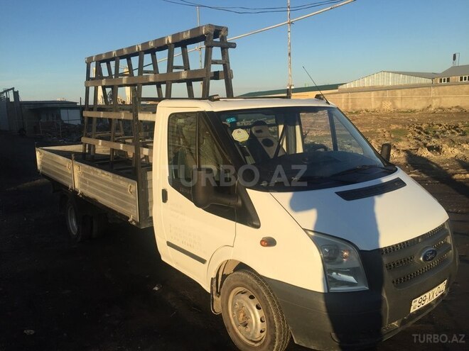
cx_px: 234
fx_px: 393
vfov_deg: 48.2
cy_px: 176
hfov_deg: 61.7
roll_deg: +2.7
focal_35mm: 29
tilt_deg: -8.7
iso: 32
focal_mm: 4.15
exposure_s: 1/1582
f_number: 2.2
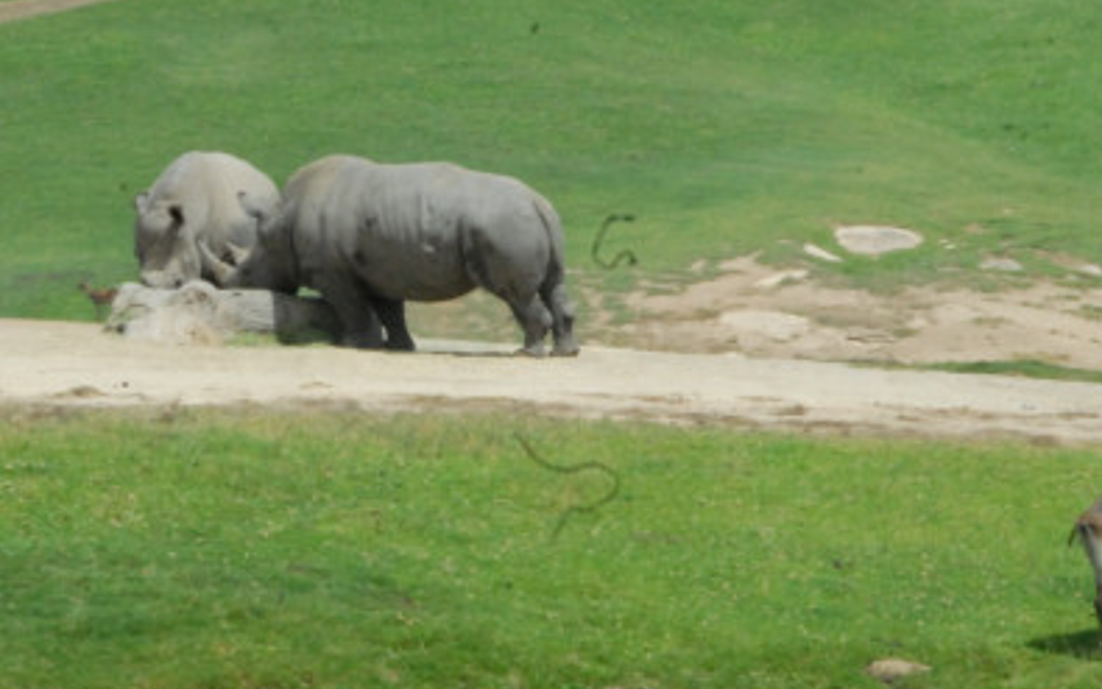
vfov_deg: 3.3
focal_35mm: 403
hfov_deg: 5.2
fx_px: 12105
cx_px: 179
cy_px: 272
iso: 1100
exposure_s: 1/125
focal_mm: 130
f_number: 36
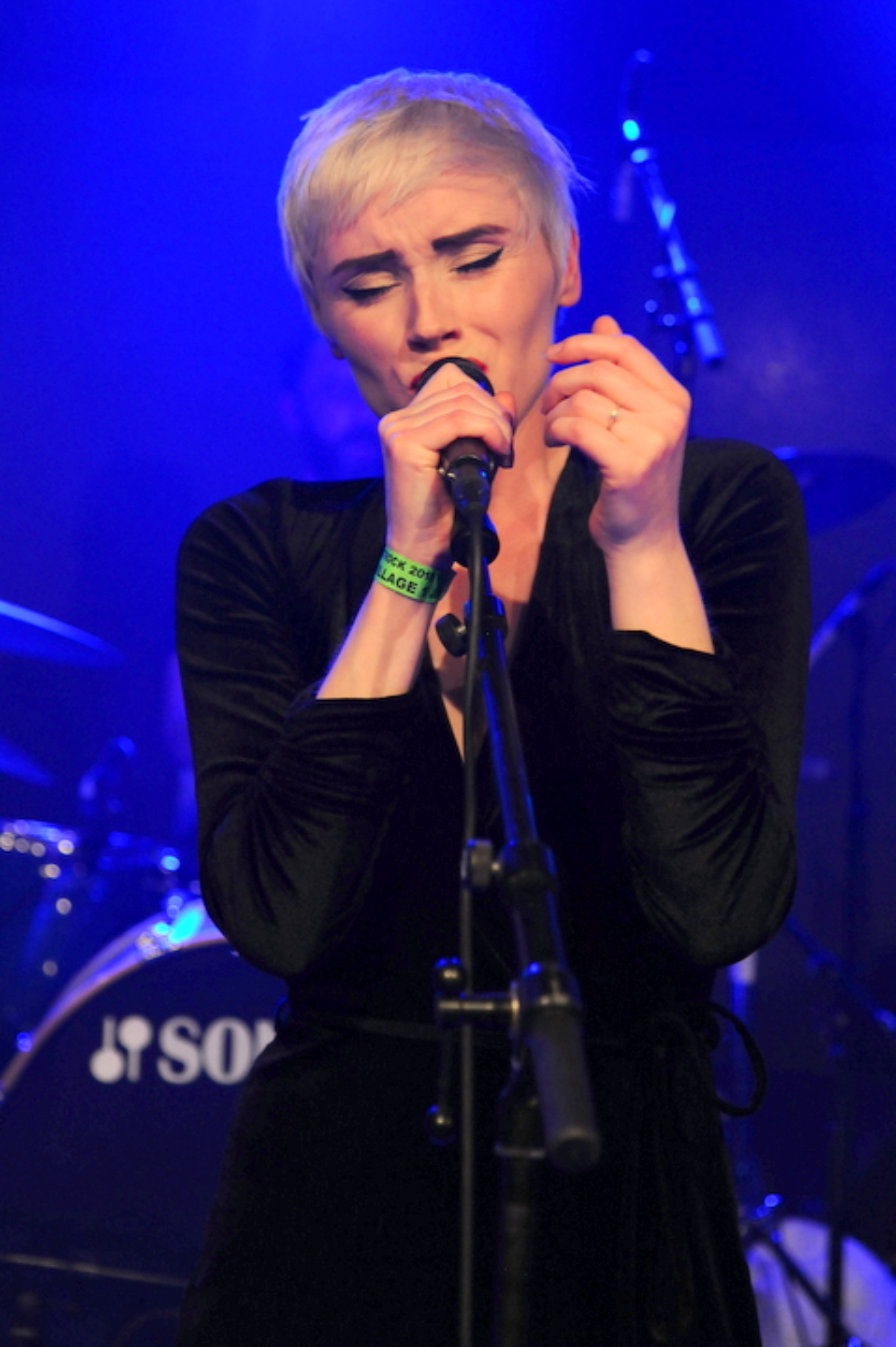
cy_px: 674
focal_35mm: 62
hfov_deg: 21.9
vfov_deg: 32.4
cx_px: 448
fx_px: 2318
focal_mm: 62
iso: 1250
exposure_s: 1/60
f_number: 4
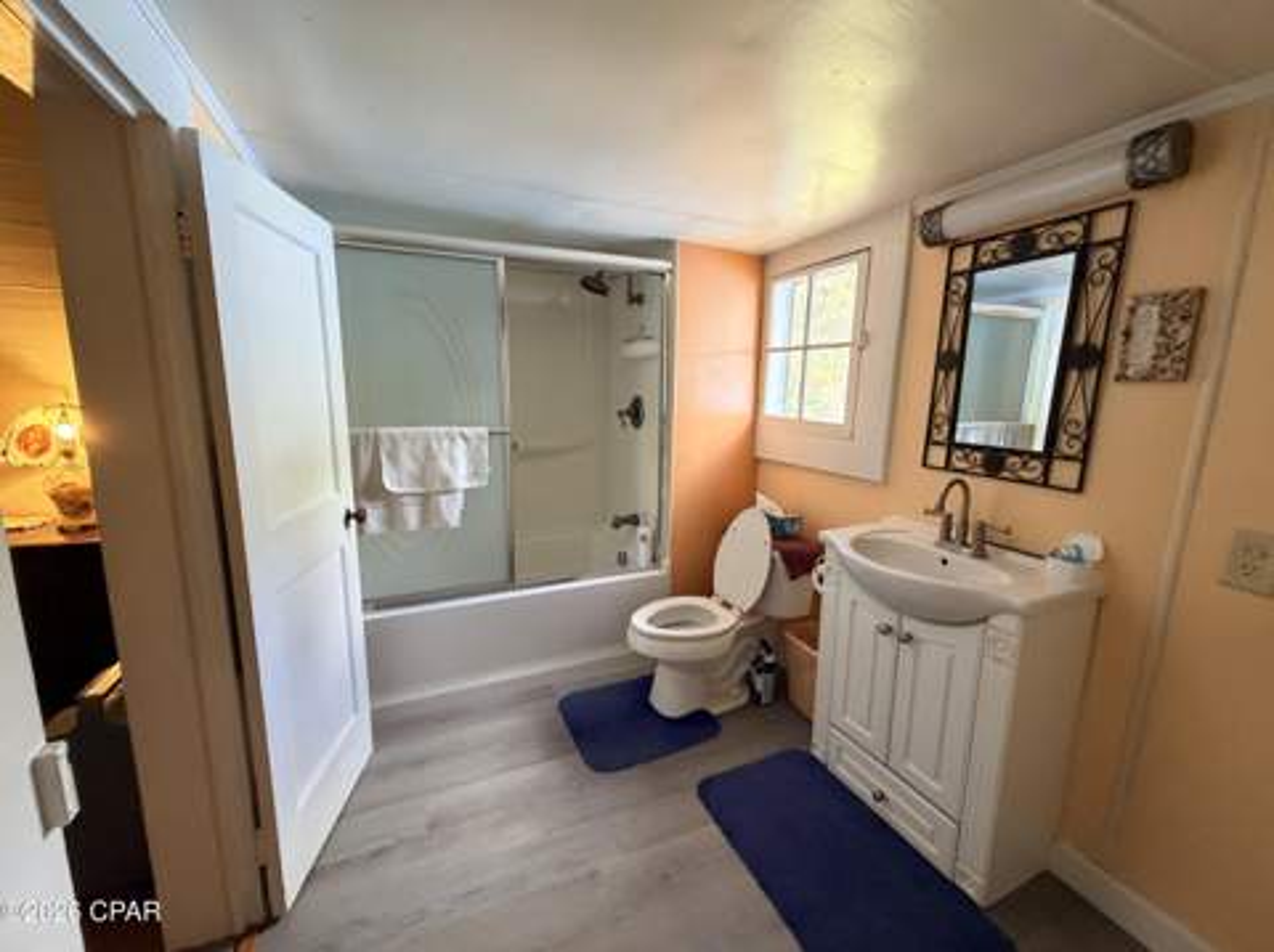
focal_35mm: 14
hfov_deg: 102.1
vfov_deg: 85.6
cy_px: 476
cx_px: 637
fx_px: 515
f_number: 2.2
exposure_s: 1/60
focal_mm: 2.22
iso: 500
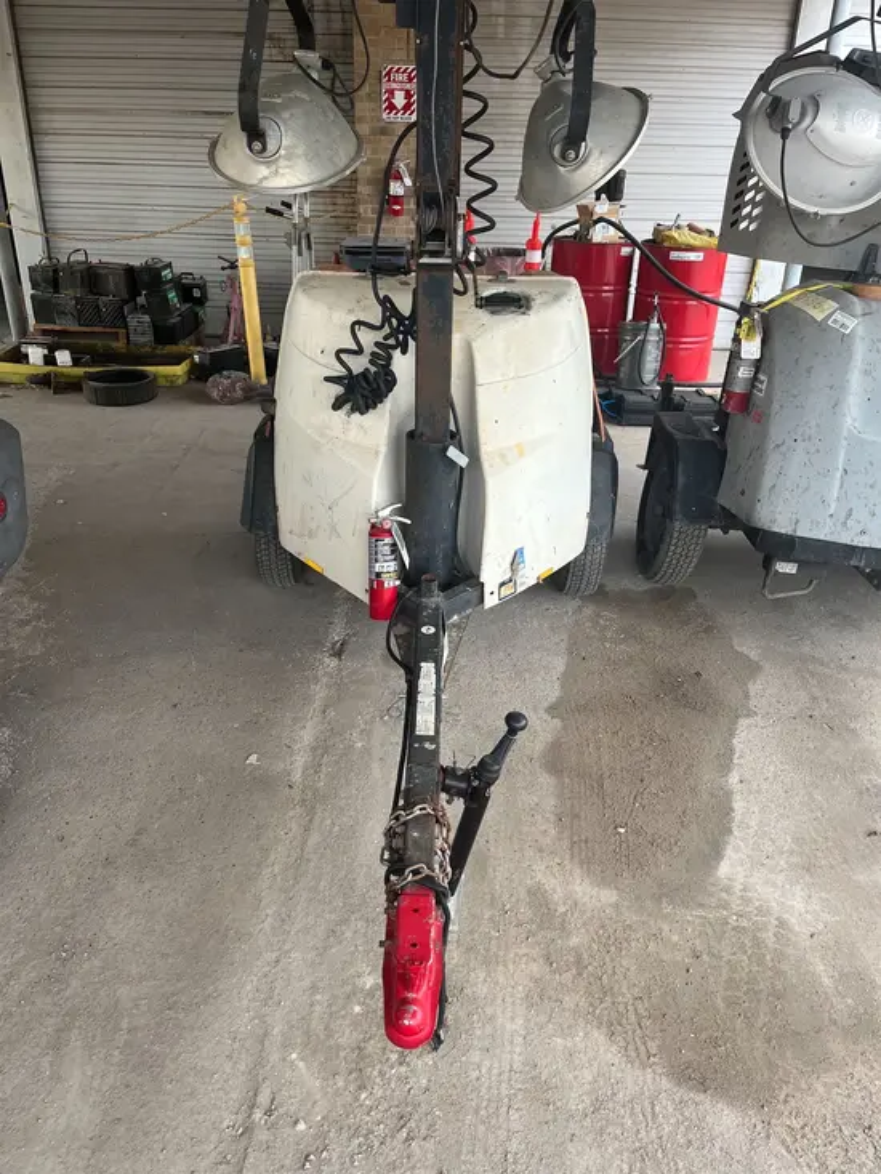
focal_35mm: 26
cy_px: 587
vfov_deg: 67.3
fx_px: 882
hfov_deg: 53.1
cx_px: 440
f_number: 1.6
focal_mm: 5.1
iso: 100
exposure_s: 1/122
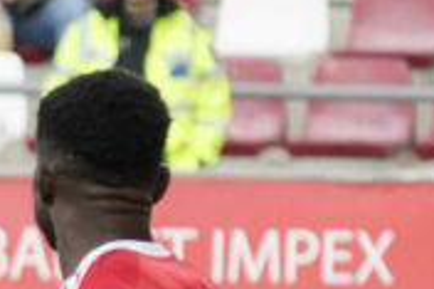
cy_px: 500
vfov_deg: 0.8
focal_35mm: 1666
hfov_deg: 1.2
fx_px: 20065
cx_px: -1058
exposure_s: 1/2000
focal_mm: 209
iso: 3200
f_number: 5.6
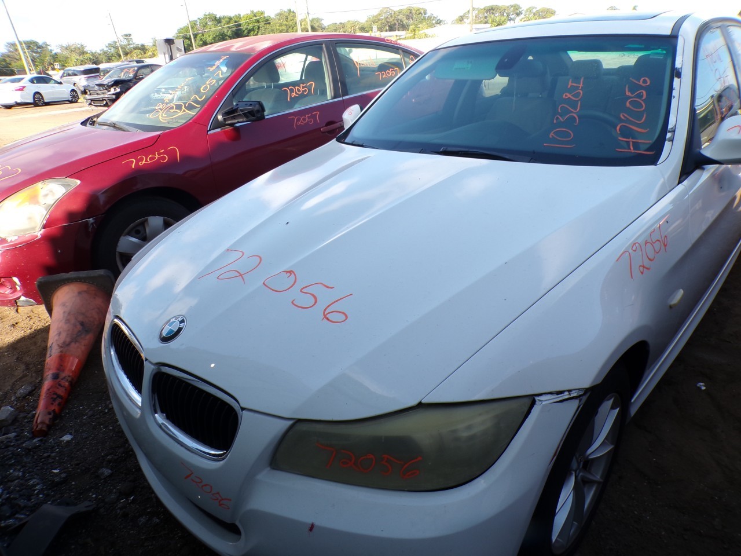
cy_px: 278
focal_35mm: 24
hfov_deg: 71.6
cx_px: 370
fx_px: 514
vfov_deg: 56.8
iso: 100
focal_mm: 4.3
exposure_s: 1/160
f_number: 4.4
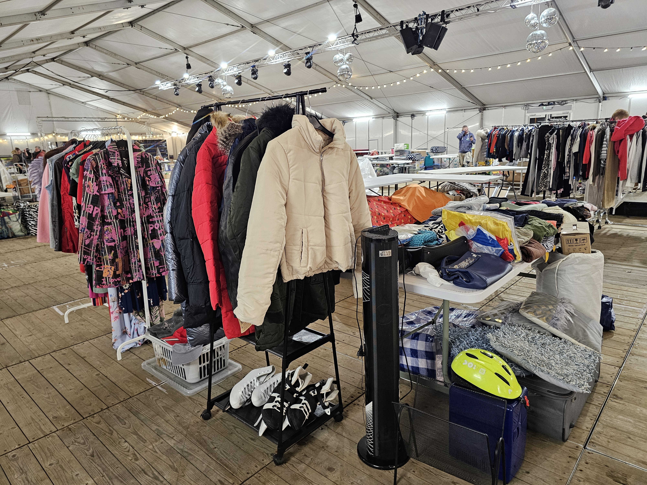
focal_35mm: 23
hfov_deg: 73.9
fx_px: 430
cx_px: 324
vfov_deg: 58.9
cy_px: 242
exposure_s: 1/100
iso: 500
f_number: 1.7
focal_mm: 6.3
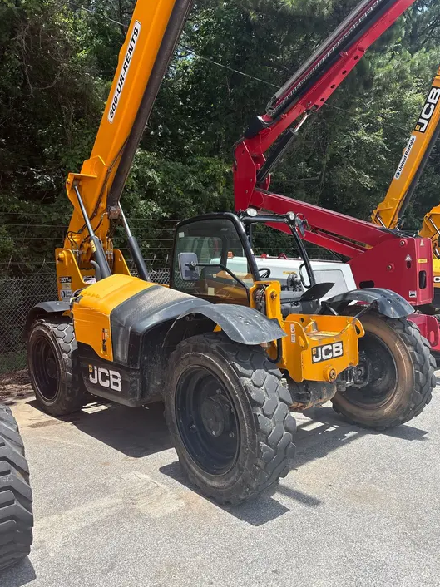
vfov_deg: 65.3
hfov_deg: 51.3
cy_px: 293
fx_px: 458
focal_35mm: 27
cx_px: 225
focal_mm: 5.96
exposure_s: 1/2364
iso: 64
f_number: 1.6
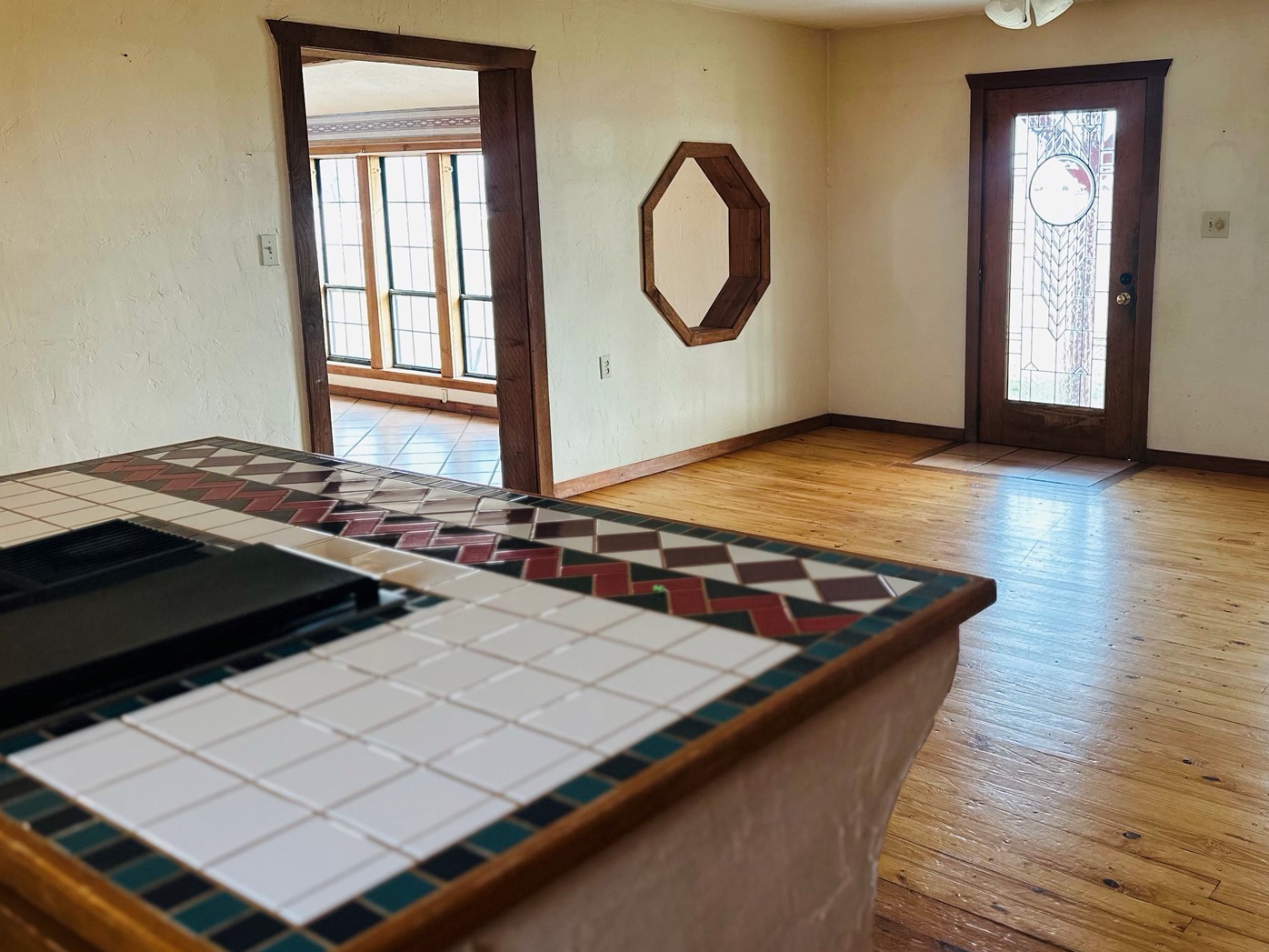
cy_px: 412
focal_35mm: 33
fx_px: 1210
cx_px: 814
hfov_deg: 54.5
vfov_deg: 42.9
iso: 125
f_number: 1.78
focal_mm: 6.86
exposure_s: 1/120
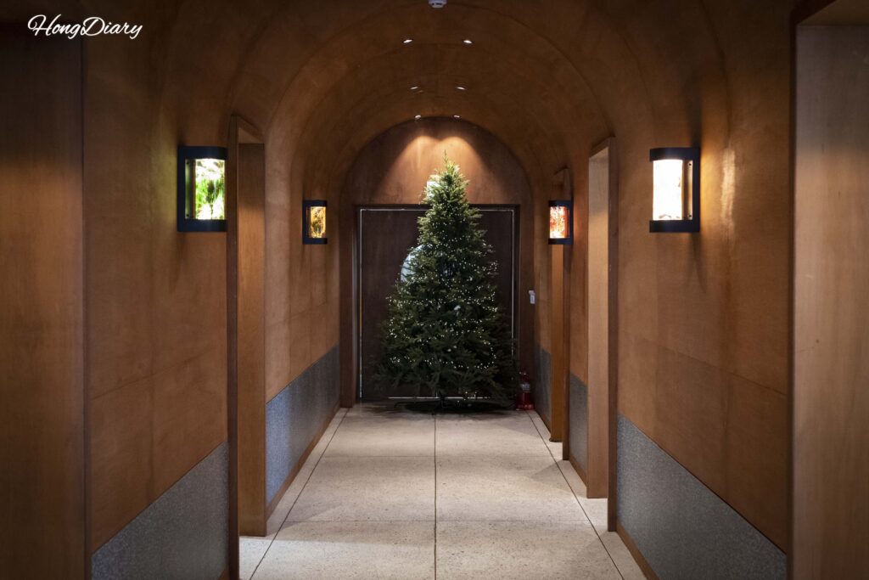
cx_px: 434
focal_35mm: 45
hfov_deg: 43.6
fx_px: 1086
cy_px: 290
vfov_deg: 29.9
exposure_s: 1/100
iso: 12800
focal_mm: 45
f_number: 5.6
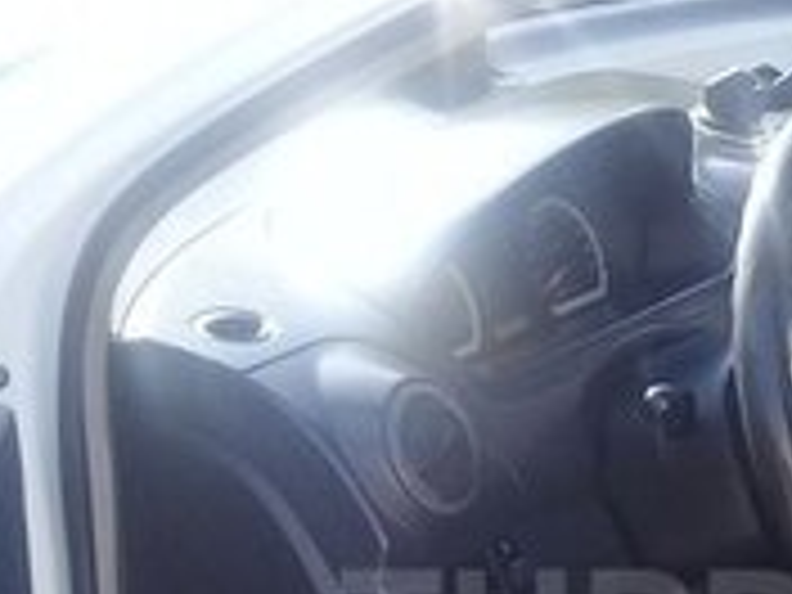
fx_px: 2654
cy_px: 637
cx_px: 801
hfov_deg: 16.6
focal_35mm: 116
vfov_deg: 12.6
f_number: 2.2
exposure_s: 1/150
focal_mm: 3.3
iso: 50
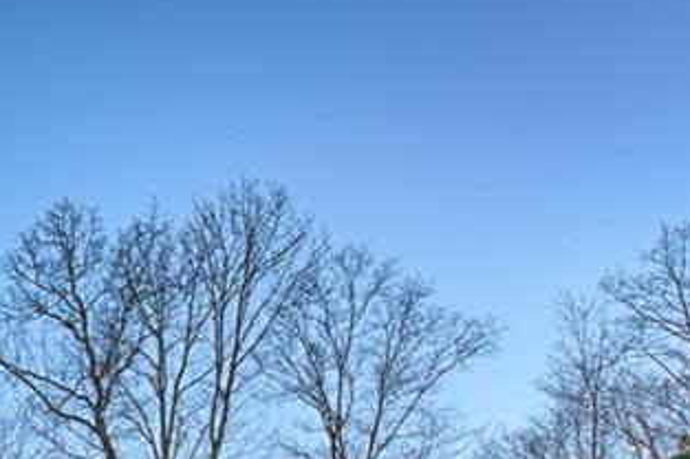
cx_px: -108
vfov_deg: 23.3
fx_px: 938
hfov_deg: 33.8
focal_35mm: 49
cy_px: 645
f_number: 8
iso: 100
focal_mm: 10
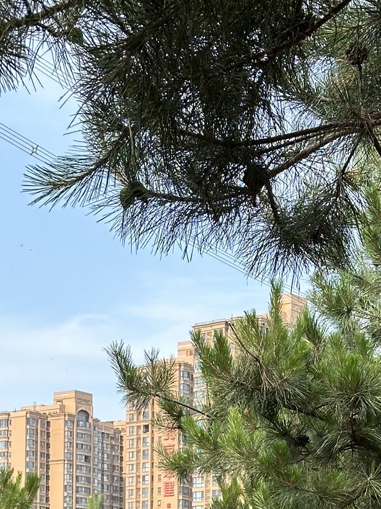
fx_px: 1718
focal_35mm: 117
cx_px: 153
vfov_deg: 16.2
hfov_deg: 12.6
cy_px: 600
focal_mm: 6.86
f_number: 1.78
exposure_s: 1/1395
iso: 64
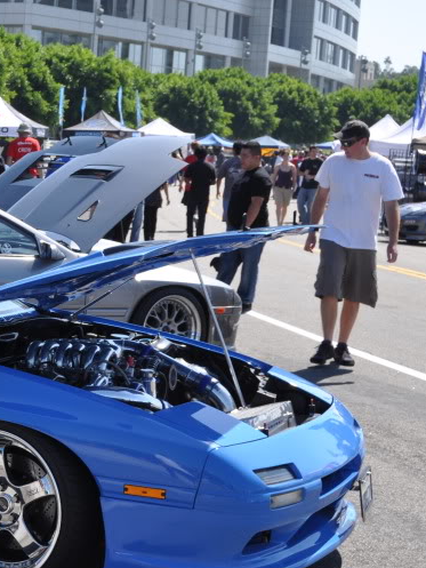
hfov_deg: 15.7
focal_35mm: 89
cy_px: 343
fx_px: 1460
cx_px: -142
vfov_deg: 22.0
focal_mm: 30
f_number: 9
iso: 200
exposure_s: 1/320
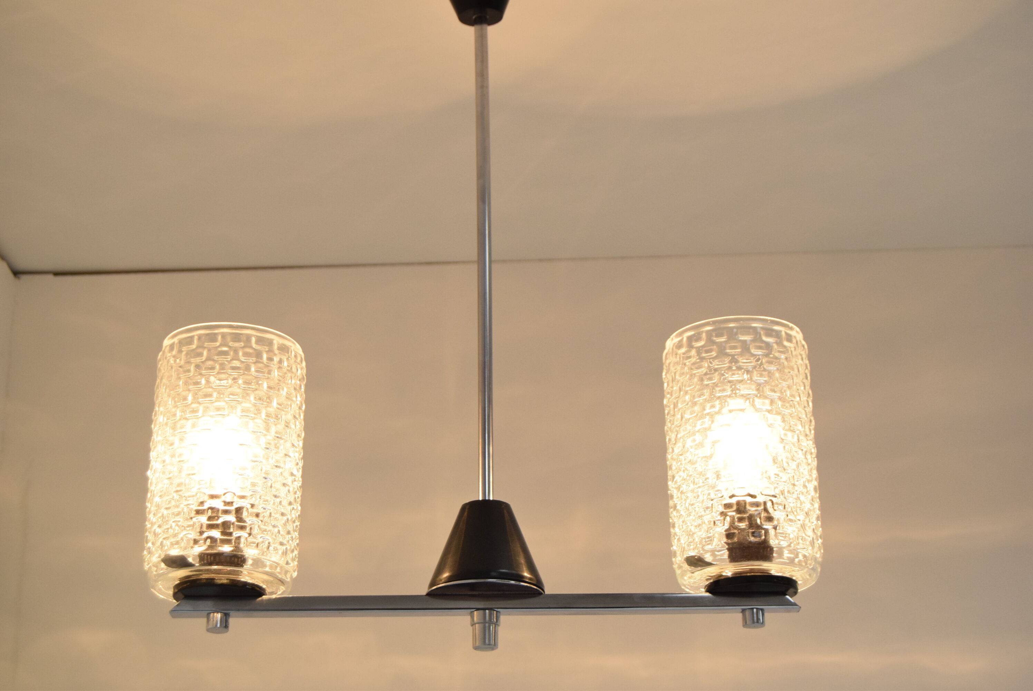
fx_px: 1938
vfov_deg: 20.2
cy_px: 346
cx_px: 516
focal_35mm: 68
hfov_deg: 29.8
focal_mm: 45
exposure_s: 1/200
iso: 1600
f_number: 7.1
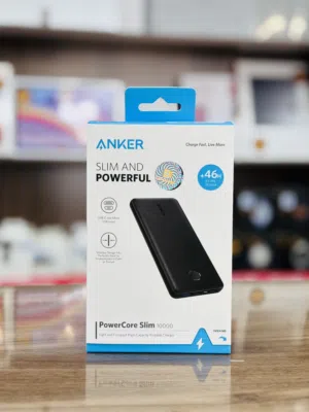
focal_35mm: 52
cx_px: 154
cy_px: 206
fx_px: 619
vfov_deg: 36.8
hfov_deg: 28.0
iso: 40
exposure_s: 1/100
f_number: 1.6
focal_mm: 5.96
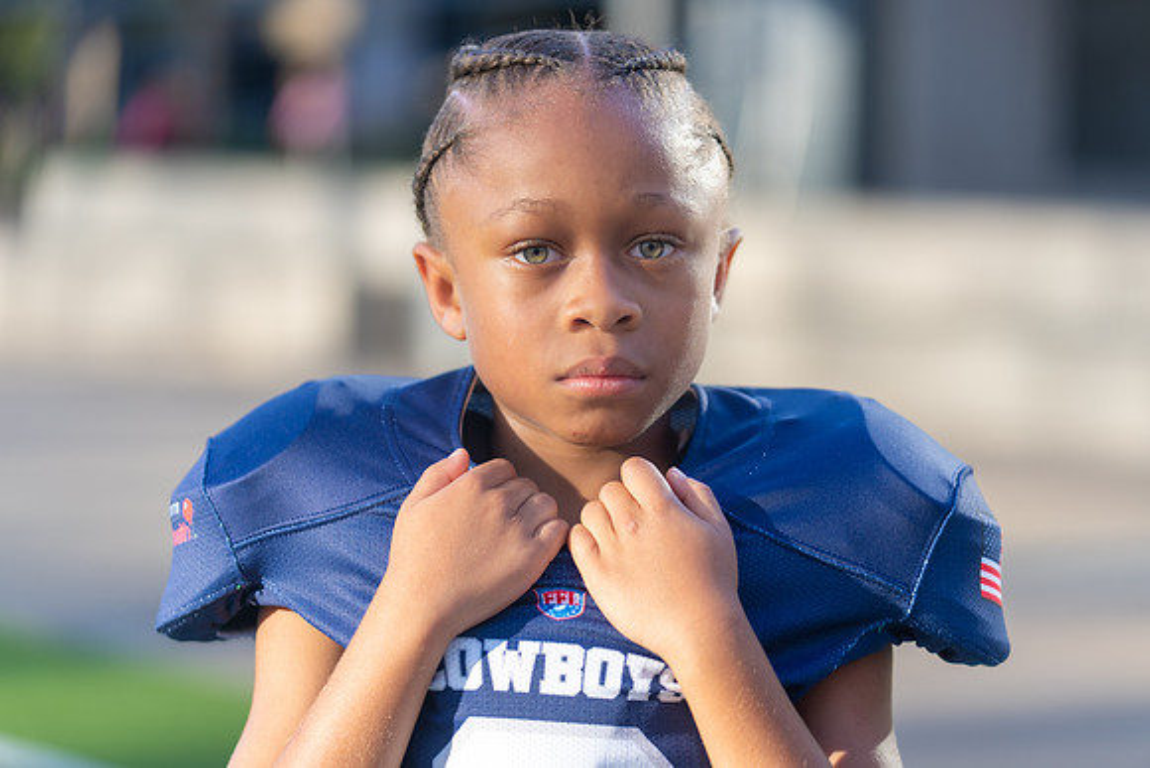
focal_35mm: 106
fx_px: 3387
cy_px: 384
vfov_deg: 12.9
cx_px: 575
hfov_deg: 19.3
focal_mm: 106
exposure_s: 1/500
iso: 100
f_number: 2.8
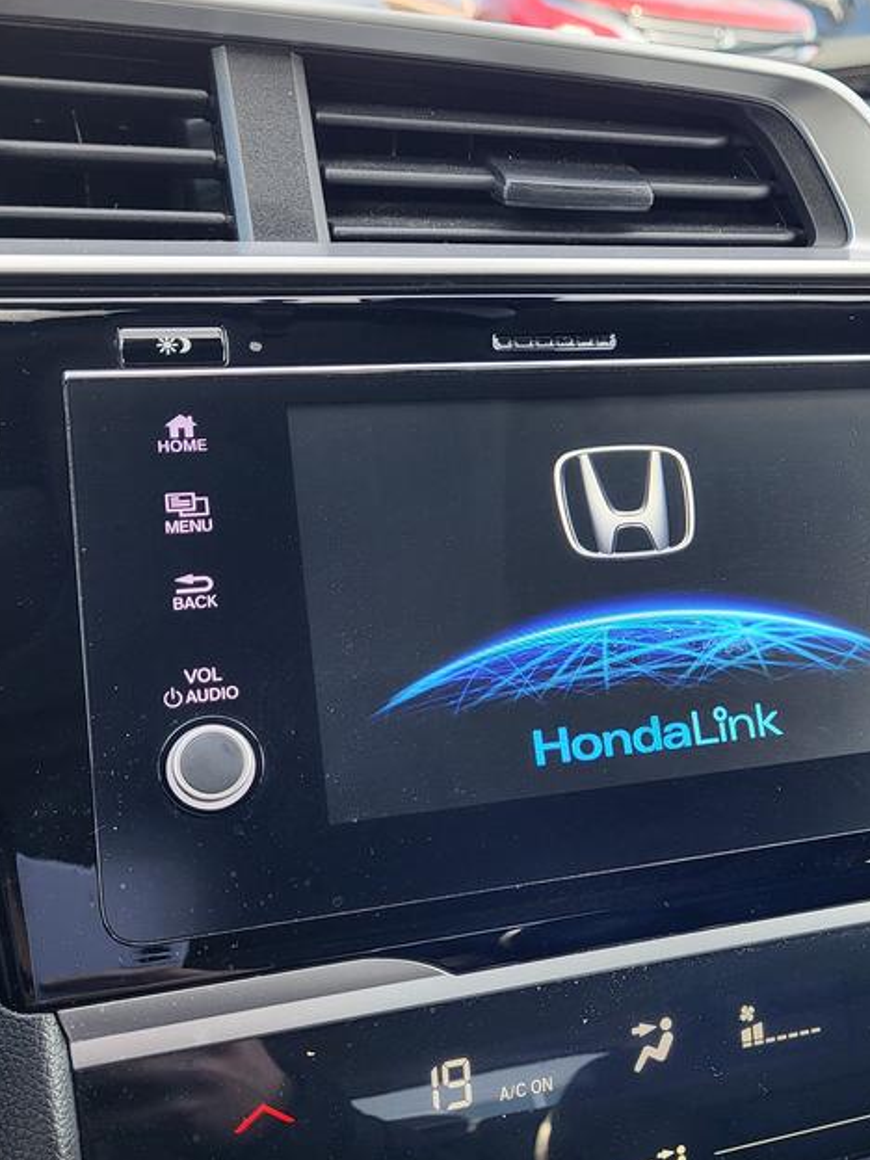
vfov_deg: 46.8
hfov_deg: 35.2
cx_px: 654
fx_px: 1340
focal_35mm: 40
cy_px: 580
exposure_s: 1/120
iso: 64
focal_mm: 5.4
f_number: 1.8
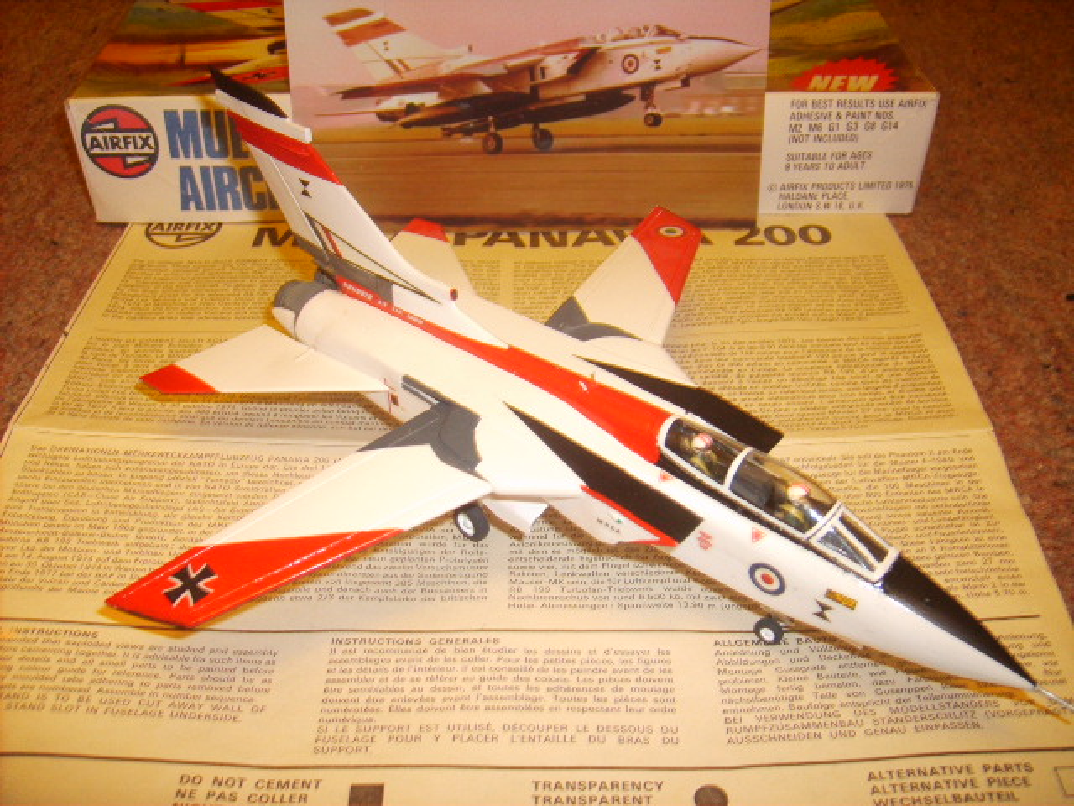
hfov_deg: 52.6
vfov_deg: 40.7
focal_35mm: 35
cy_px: 403
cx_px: 537
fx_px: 1086
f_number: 2.8
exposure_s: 1/45
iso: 100
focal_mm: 5.8
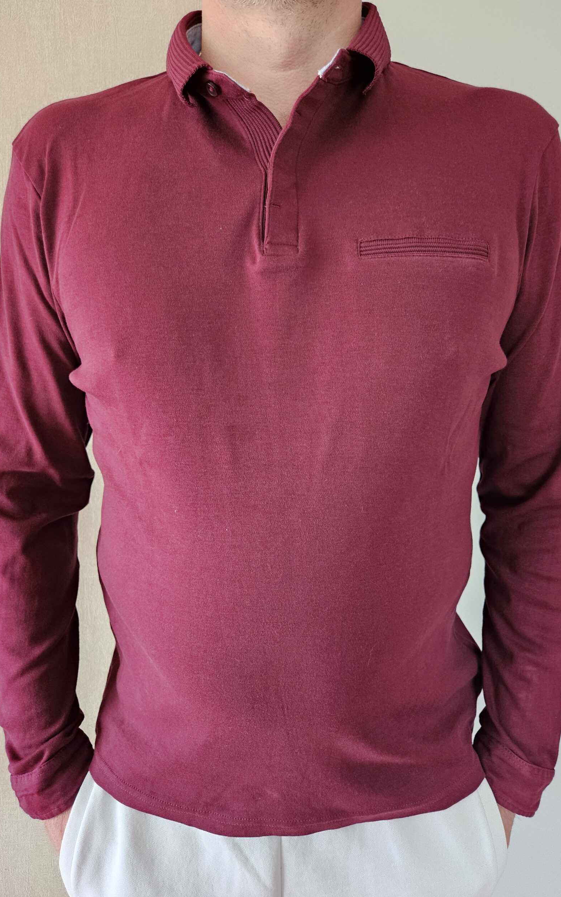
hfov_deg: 49.3
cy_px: 440
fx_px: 612
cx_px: 289
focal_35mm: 25
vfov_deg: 72.5
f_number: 1.8
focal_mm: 5.4
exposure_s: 1/50
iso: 800
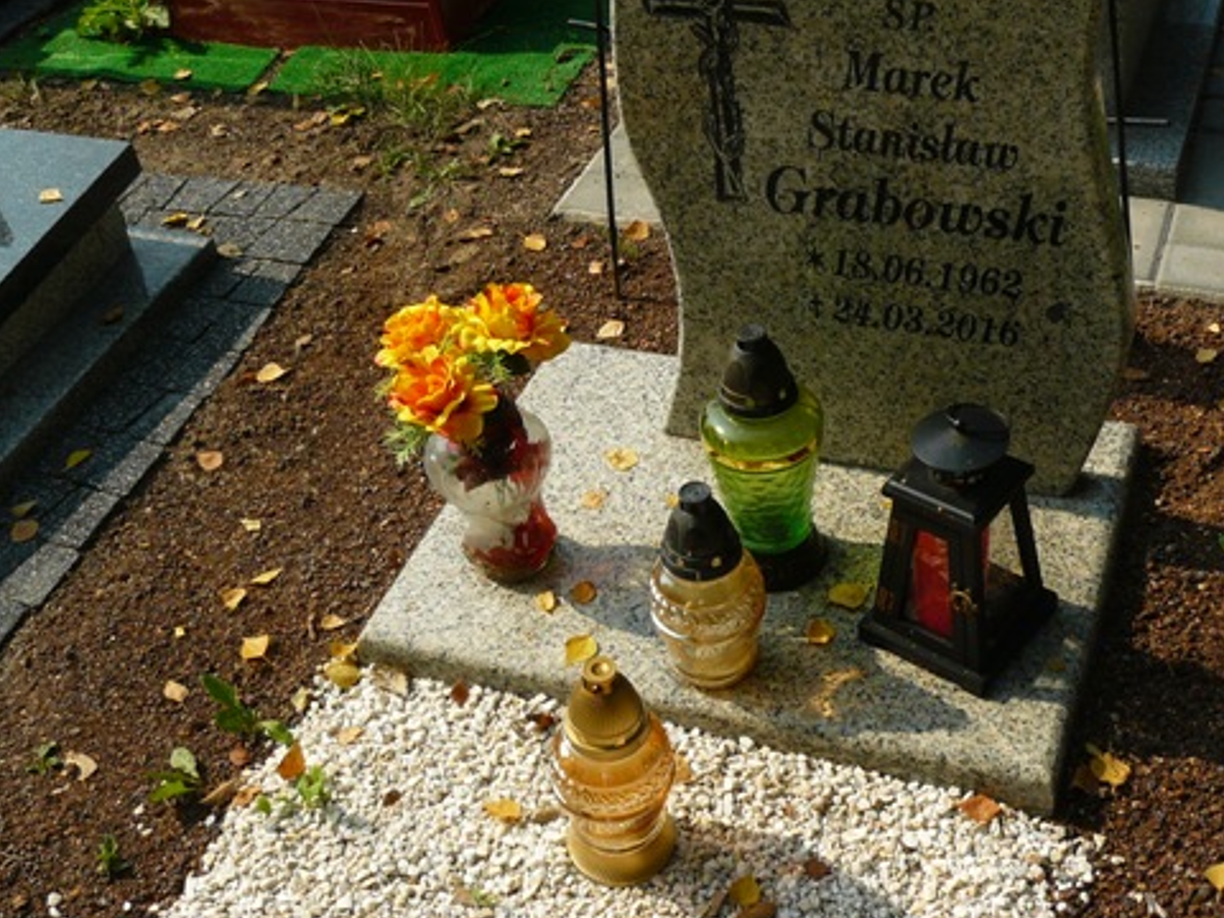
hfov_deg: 39.6
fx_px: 1697
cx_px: 694
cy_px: 344
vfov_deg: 30.1
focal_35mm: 48
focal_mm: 6
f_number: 5.6
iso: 100
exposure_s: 1/400
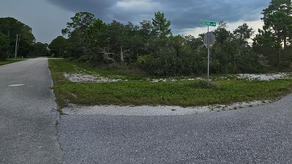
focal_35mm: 19
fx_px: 147
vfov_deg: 56.2
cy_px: 46
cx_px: 189
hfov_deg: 87.1
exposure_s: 1/276
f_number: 2.2
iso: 50
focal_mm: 2.2
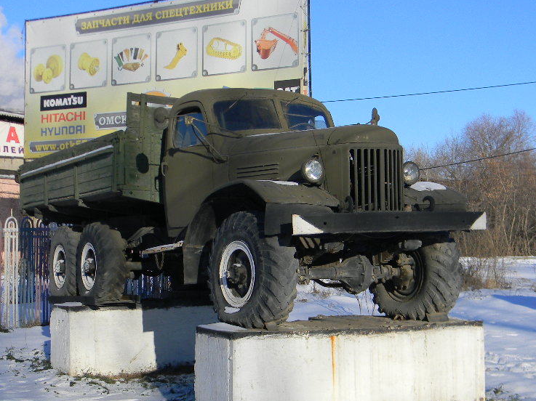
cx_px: 268
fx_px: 882
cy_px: 231
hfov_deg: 33.8
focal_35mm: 57
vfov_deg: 25.6
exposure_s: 1/252
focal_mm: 7.3
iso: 80
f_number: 7.6
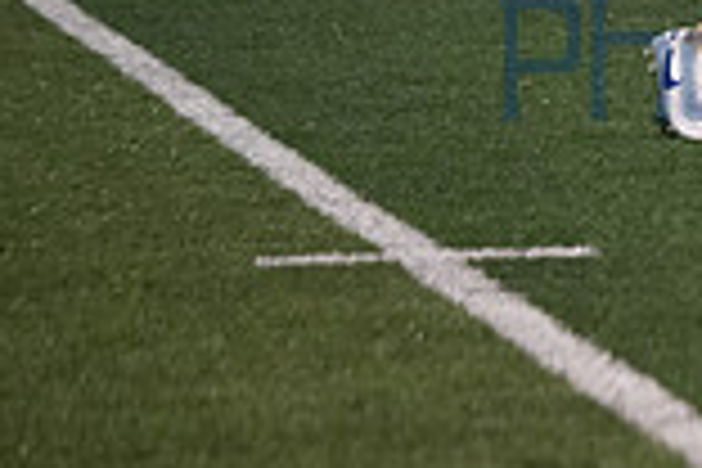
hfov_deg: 3.9
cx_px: 1156
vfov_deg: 2.6
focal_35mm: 521
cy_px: -308
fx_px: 10159
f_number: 2.8
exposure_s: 1/1000
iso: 4000
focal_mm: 140
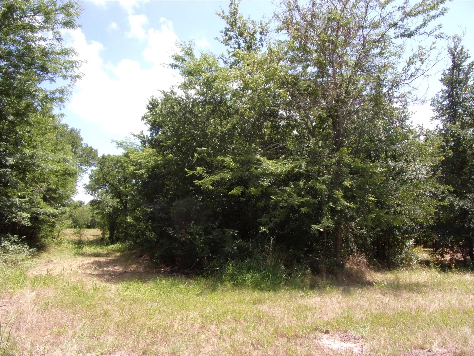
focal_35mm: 24
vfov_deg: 56.8
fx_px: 329
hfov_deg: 71.6
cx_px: 237
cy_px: 178
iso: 80
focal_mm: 4.3
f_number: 3.3
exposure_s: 1/480
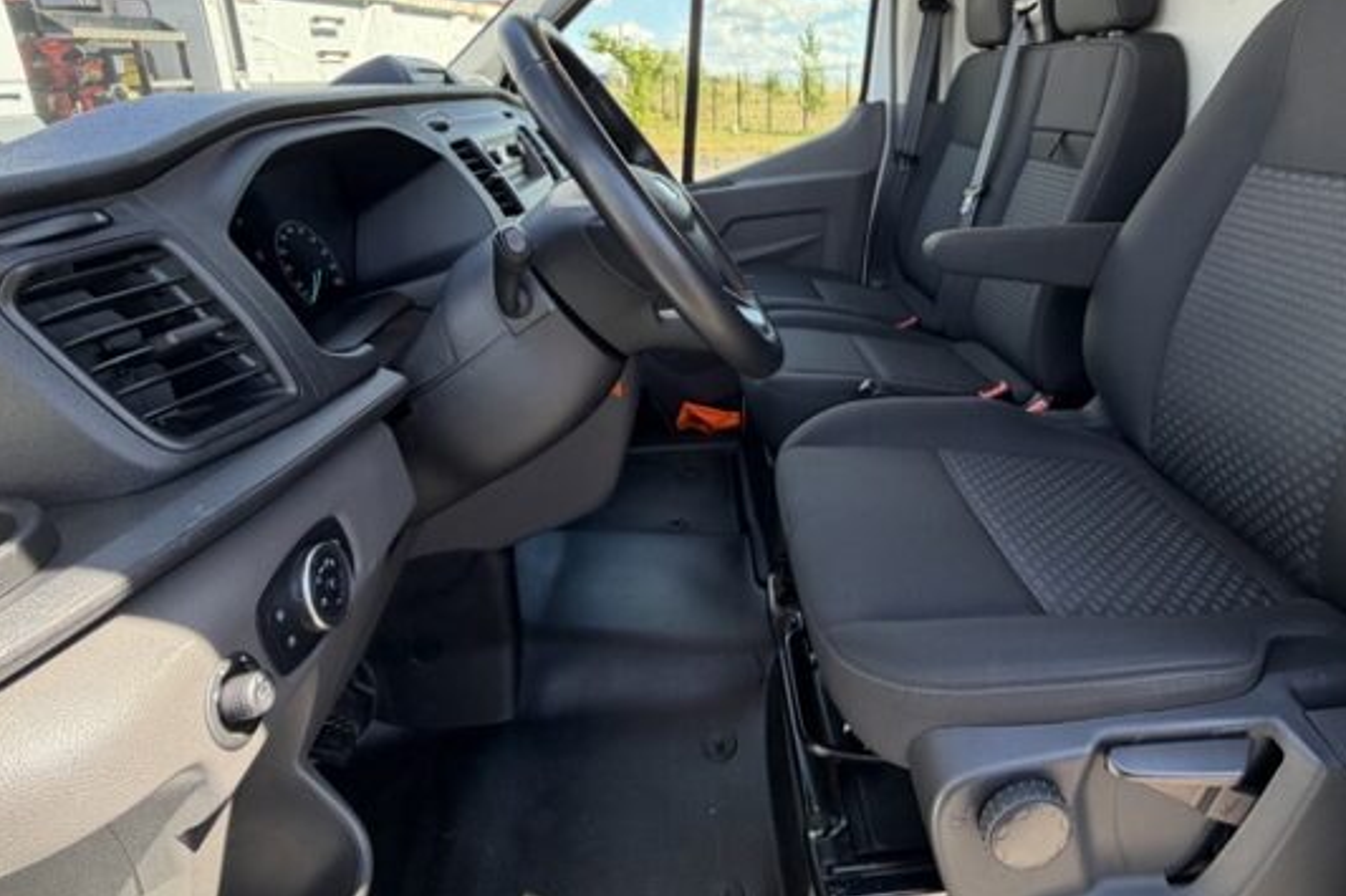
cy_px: 295
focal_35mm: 21
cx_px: 801
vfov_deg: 58.1
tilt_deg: -13.6
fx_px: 785
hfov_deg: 80.4
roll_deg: +0.0
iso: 50
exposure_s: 1/143
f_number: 2.2
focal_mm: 2.22
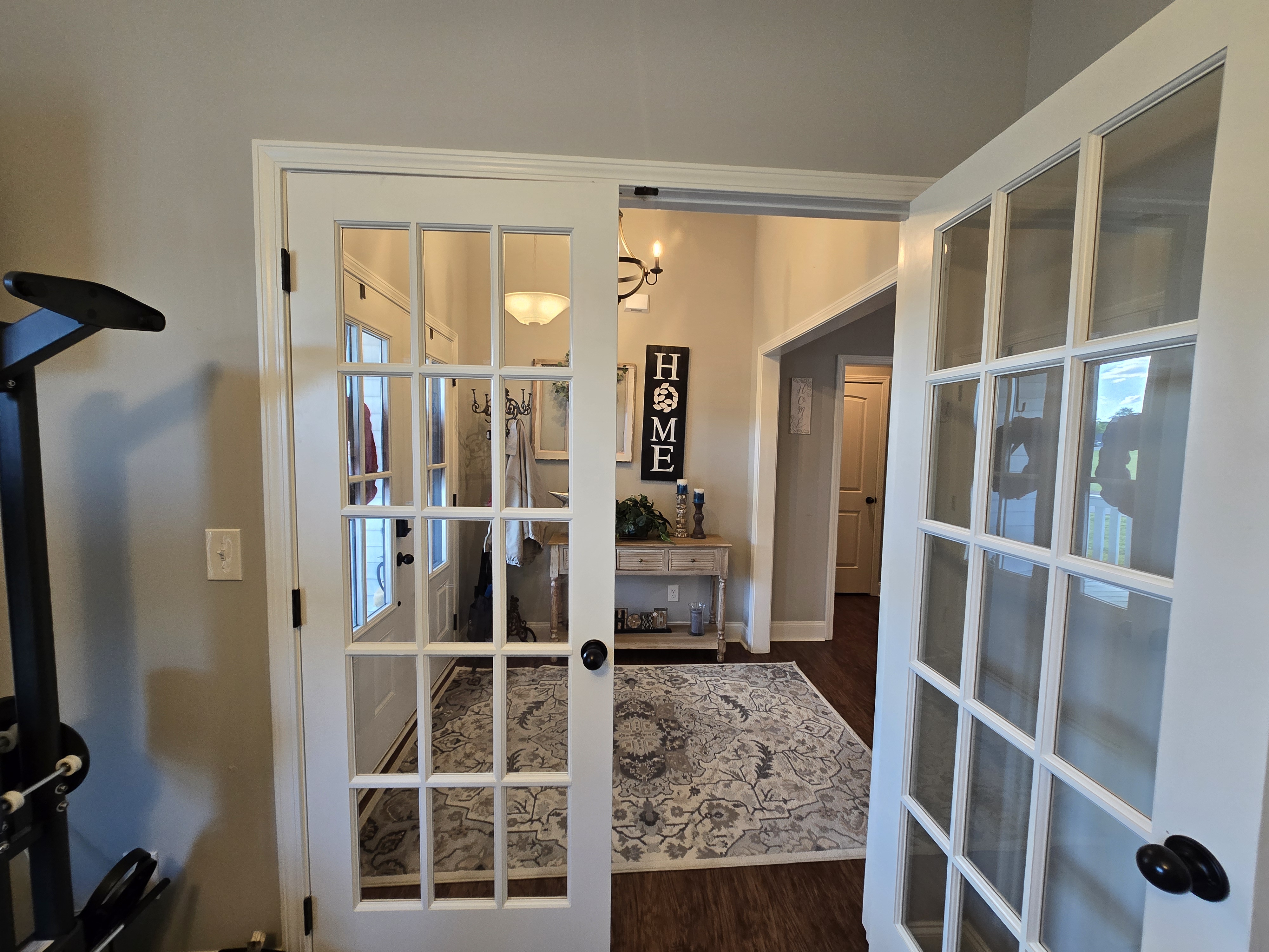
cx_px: 634
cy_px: 476
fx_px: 477
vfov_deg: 89.9
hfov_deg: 106.2
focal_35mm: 13
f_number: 2.2
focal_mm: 2.2
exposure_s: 1/60
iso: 160
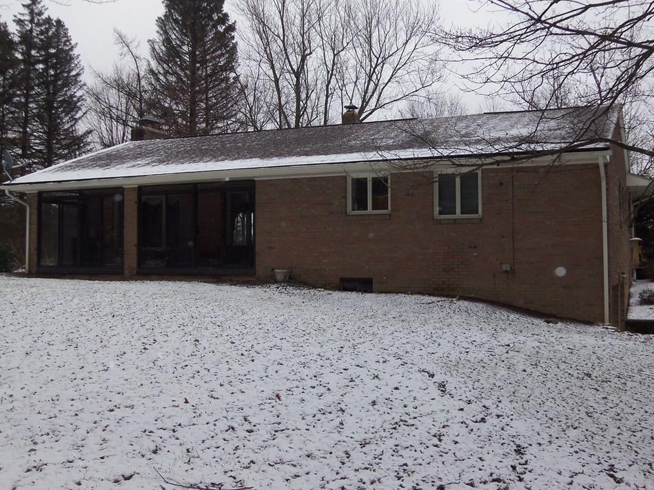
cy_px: 230
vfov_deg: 35.1
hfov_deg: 45.8
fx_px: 775
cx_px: 329
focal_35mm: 41
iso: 64
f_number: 4.3
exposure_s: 1/200
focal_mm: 6.8
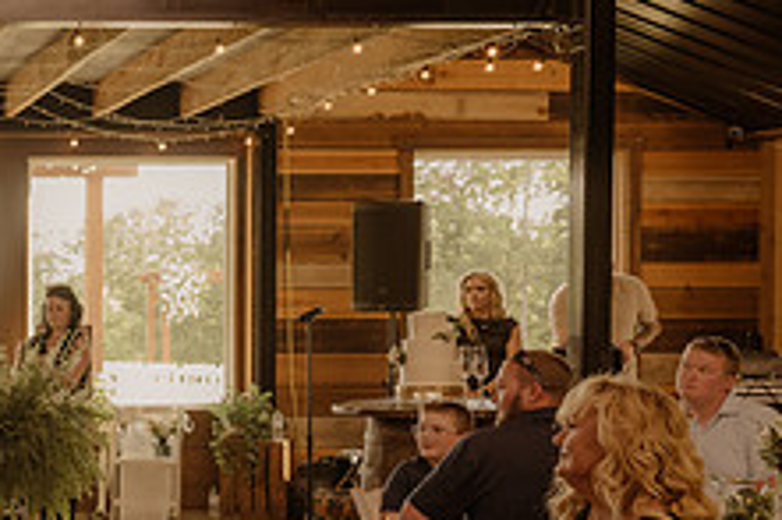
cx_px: -223
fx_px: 1367
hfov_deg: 27.1
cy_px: 331
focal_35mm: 63
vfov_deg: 21.5
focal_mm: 24
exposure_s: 1/250
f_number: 2.8
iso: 1000
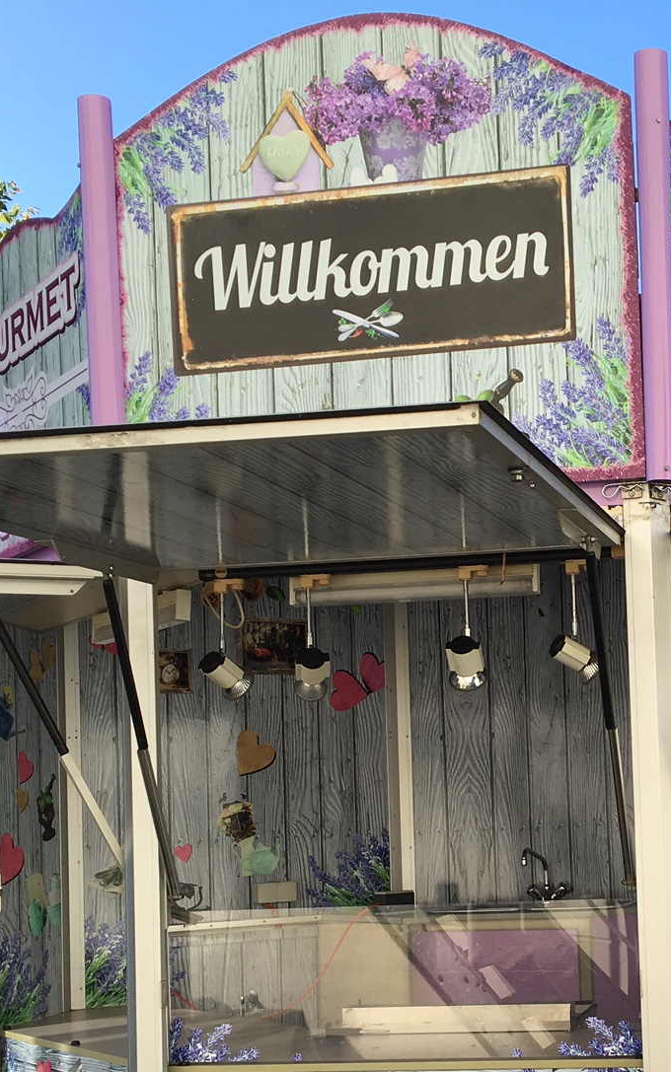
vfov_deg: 35.2
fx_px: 1667
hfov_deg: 22.2
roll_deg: -0.5
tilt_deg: +3.3
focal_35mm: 57
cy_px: 745
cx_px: 619
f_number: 2.2
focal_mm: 4.15
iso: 25
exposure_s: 1/693
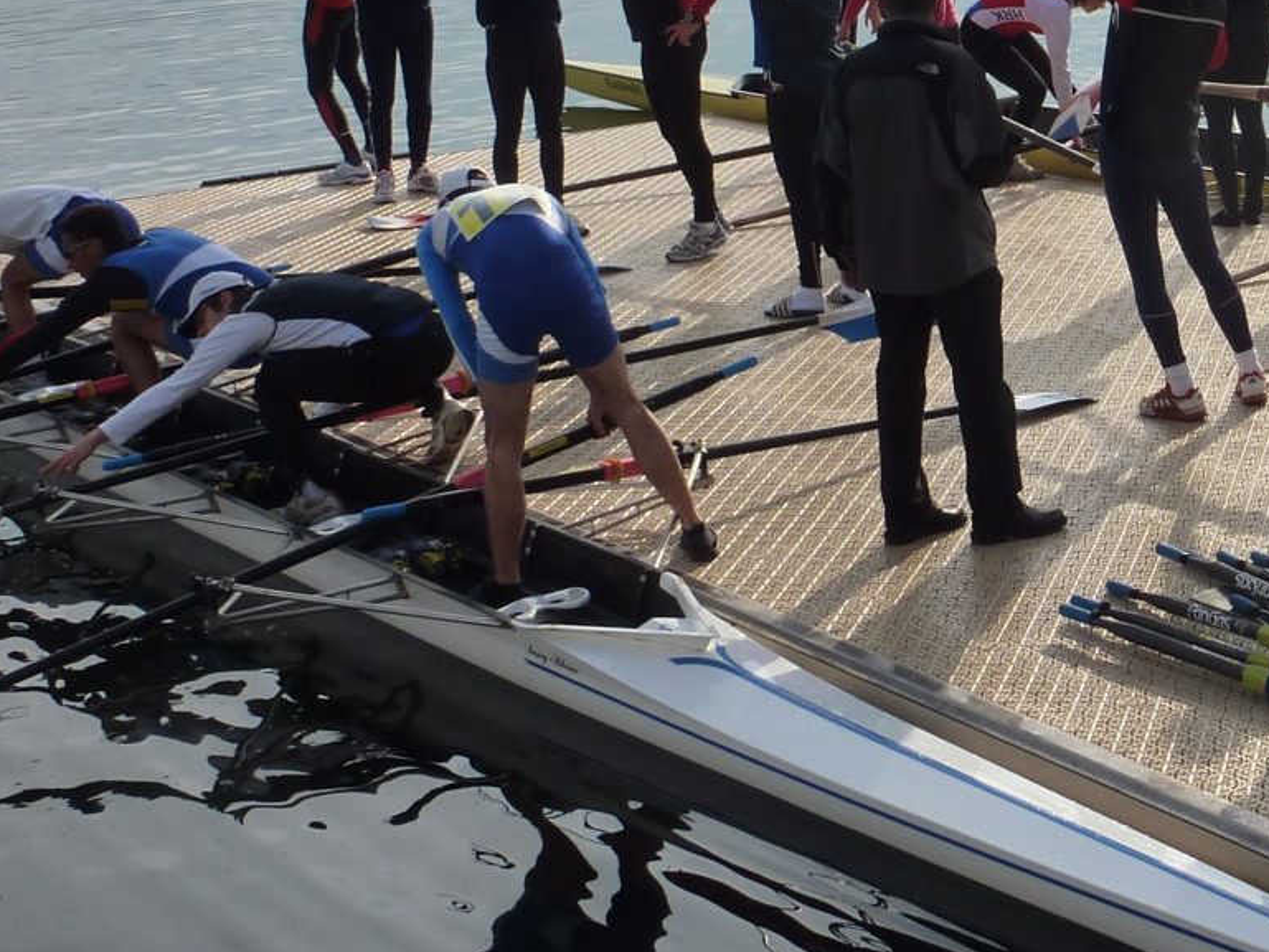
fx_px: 2823
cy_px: 99
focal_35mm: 77
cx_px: 1290
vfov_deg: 18.8
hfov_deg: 24.1
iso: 125
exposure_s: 1/500
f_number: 5.6
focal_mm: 6.1
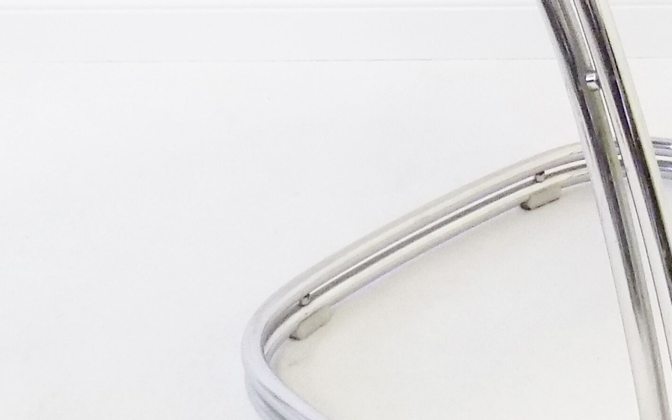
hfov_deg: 22.6
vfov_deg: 14.2
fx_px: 1612
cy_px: -140
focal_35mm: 88
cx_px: 672
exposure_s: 1/20
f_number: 3.1
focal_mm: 4
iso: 400
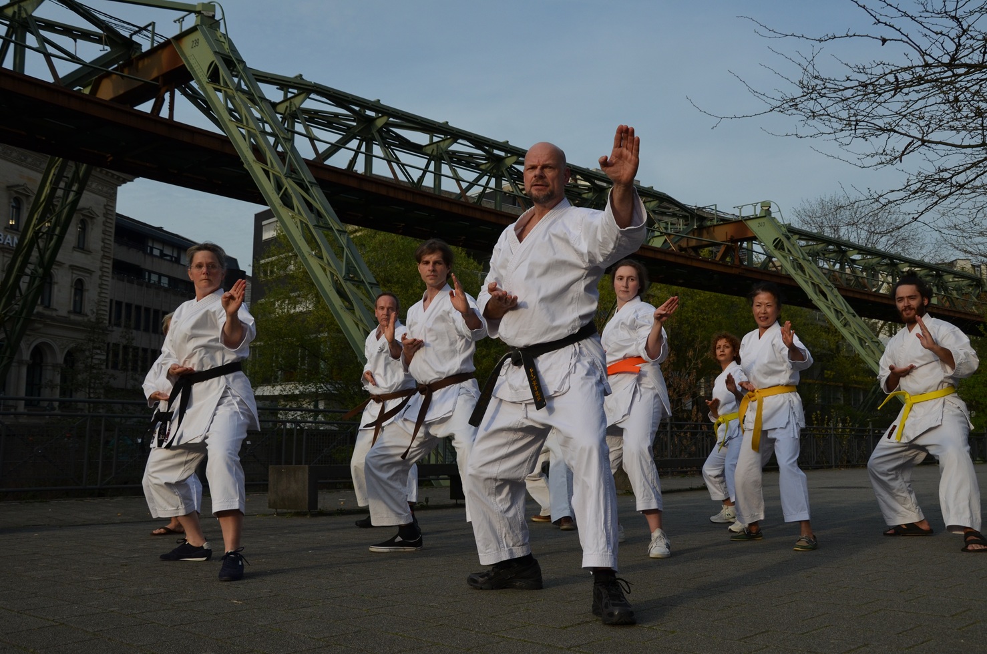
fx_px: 903
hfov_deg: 57.3
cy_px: 327
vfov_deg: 39.8
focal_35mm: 33
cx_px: 494
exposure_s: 1/1600
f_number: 5.6
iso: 400
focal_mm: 22
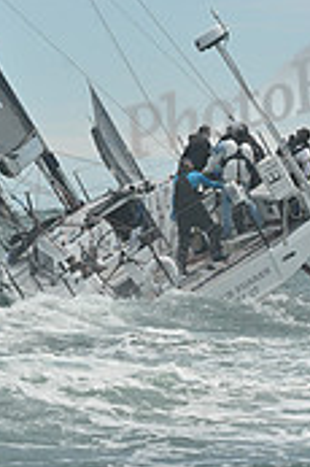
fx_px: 3041
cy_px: -286
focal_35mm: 235
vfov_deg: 8.5
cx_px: -15
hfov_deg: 5.8
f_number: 9
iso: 250
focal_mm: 70
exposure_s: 1/1250
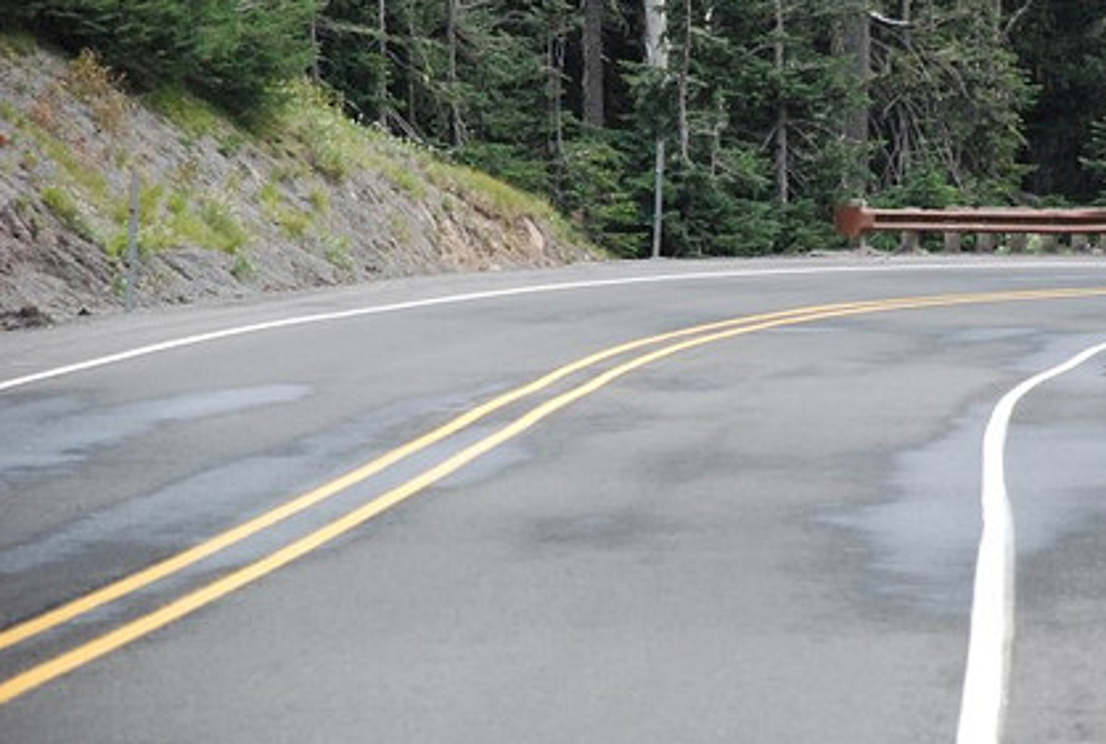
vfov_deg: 4.9
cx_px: 765
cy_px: 298
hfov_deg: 7.3
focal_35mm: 281
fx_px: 8645
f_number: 5.6
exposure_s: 1/1600
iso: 1600
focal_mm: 135
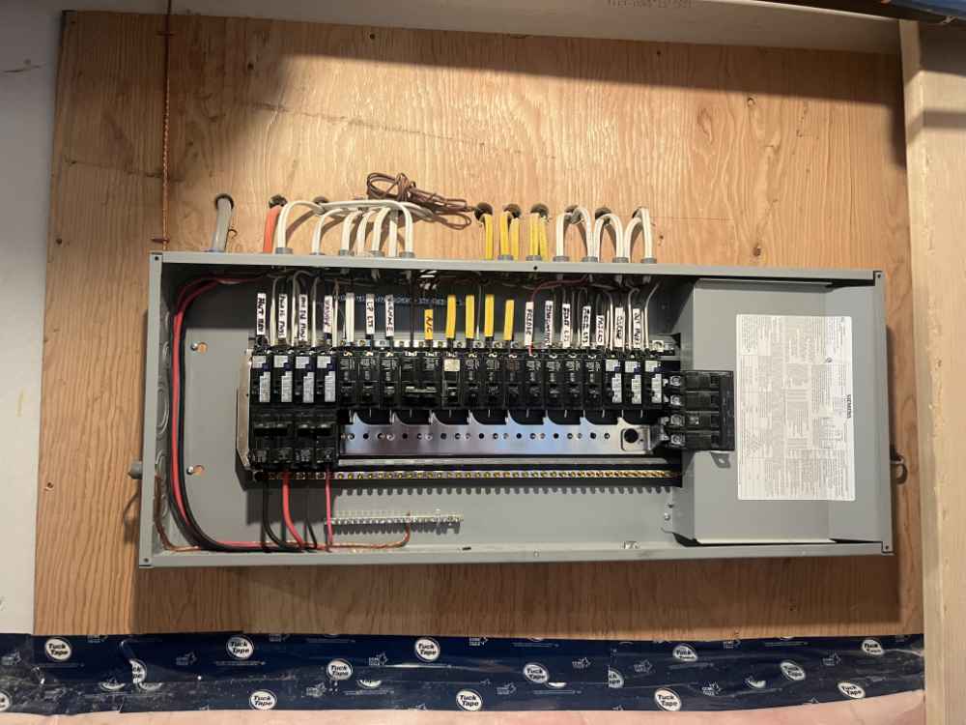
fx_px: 726
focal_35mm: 26
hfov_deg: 67.3
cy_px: 362
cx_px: 483
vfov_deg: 53.1
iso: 250
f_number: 1.6
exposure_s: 1/60
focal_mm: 5.1
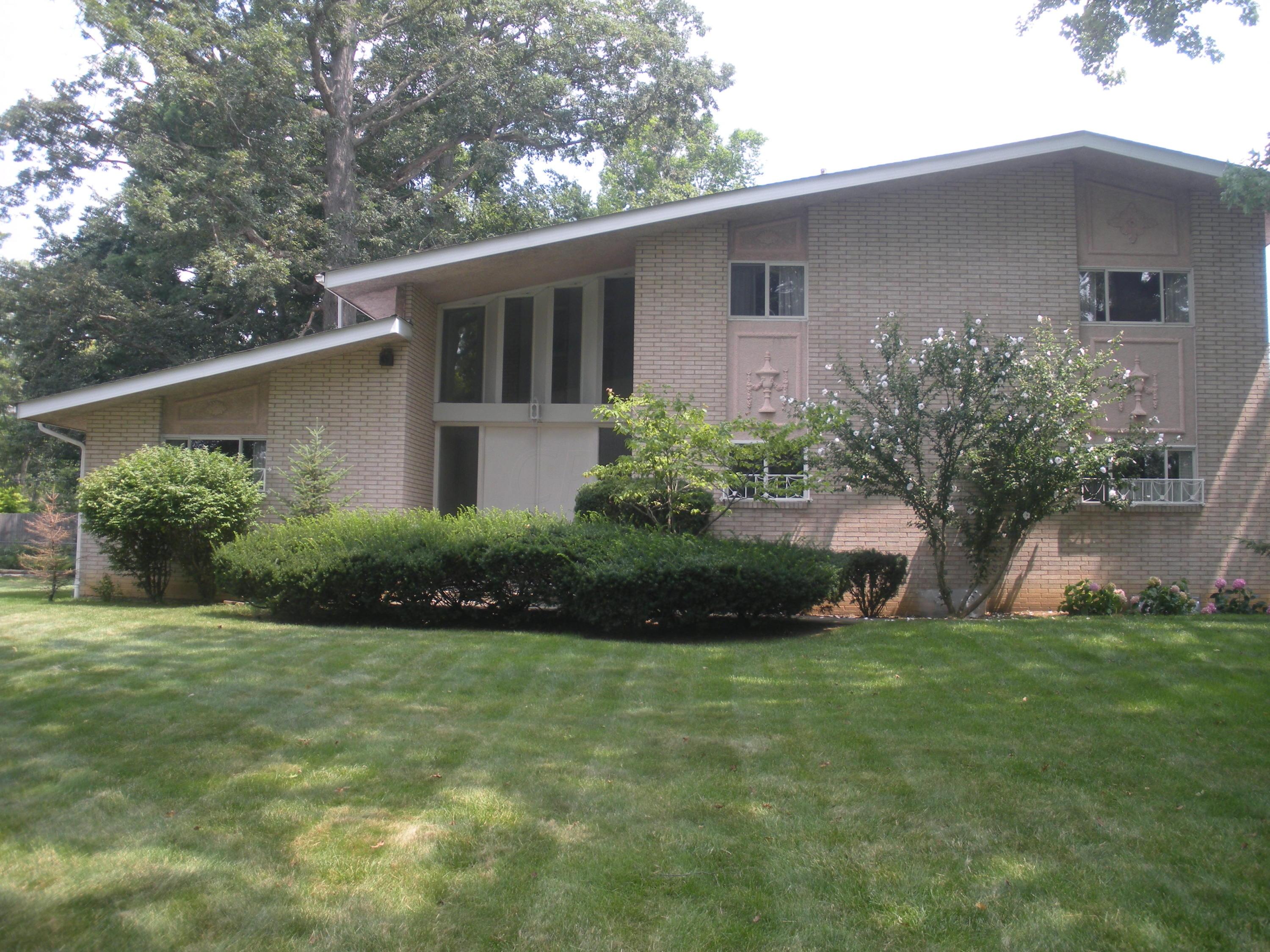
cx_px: 635
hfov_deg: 51.4
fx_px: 1321
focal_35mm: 36
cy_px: 476
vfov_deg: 39.7
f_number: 3.5
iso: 64
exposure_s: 1/133
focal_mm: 6.3
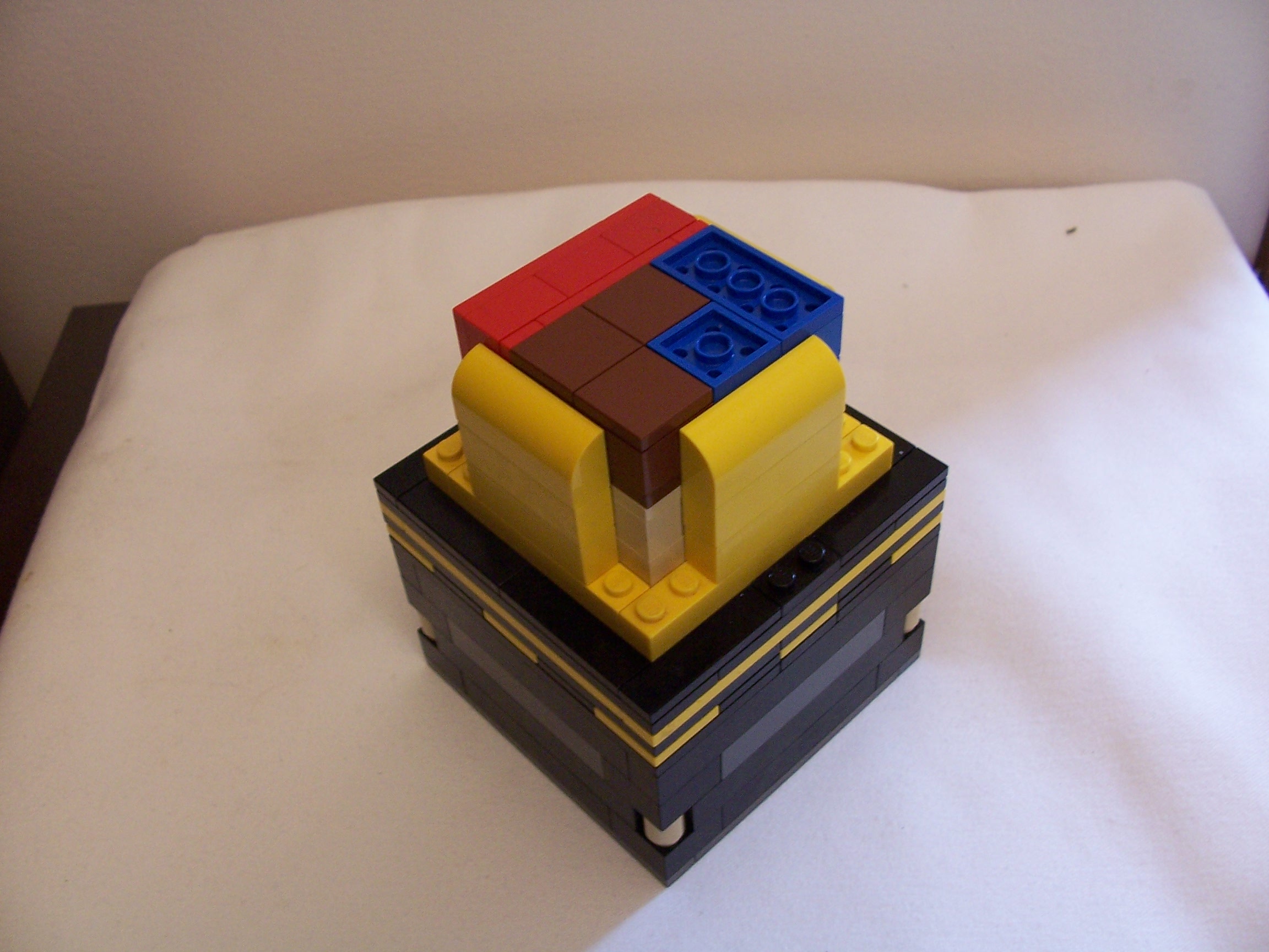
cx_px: 634
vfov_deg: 40.7
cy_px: 476
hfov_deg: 52.6
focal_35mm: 35
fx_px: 1283
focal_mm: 6
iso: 140
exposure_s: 1/30
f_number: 2.8
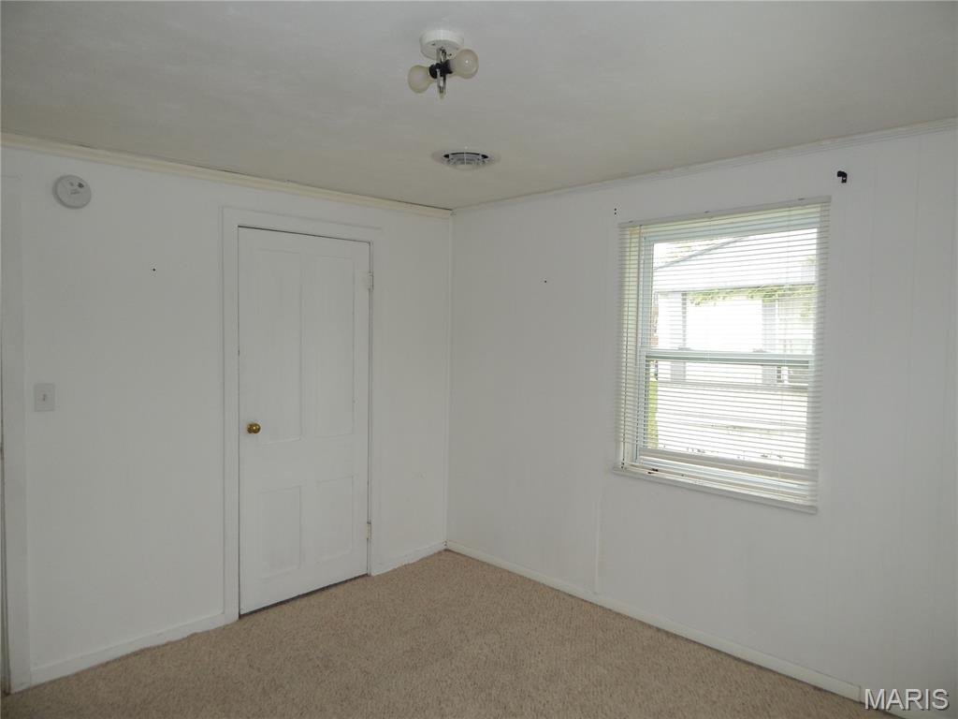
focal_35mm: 22
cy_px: 360
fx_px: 609
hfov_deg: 76.4
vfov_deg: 61.1
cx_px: 479
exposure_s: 1/80
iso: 125
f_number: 3
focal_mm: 4
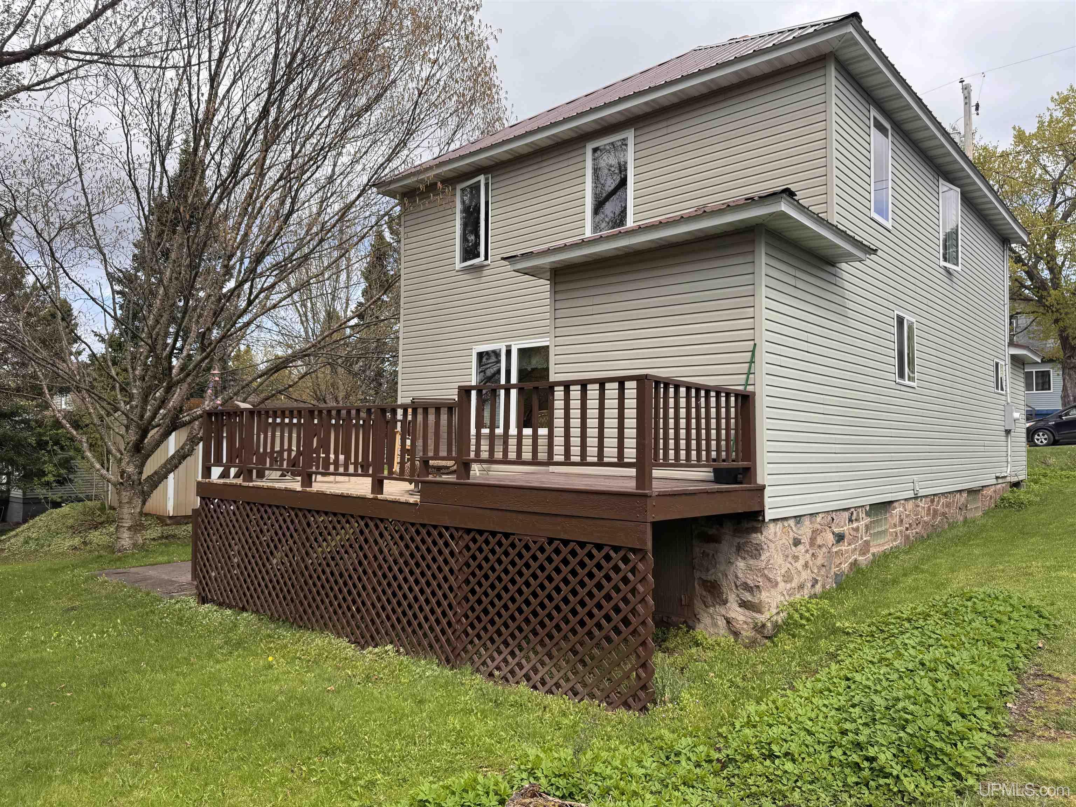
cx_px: 538
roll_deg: -1.2
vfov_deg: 56.8
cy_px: 404
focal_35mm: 24
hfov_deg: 71.6
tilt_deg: +2.5
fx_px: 746
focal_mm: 6.76
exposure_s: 1/2415
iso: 80
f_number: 1.78
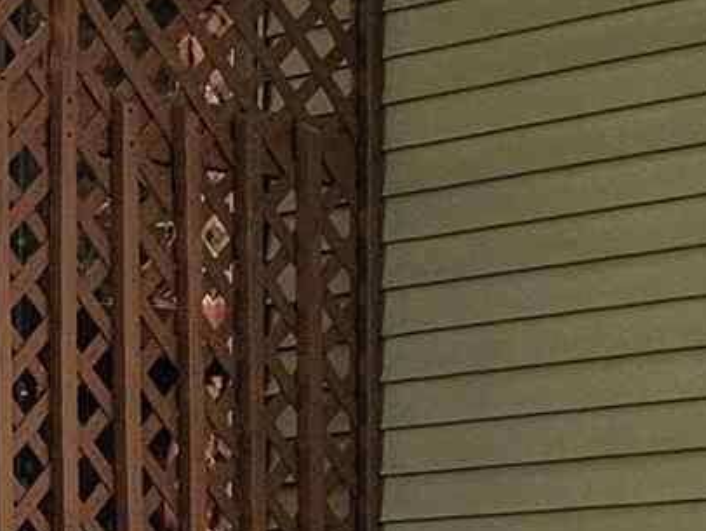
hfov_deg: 11.0
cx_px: -285
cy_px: 597
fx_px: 3551
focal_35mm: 174
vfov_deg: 8.5
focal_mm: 5.4
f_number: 1.8
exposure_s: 1/2000
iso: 64
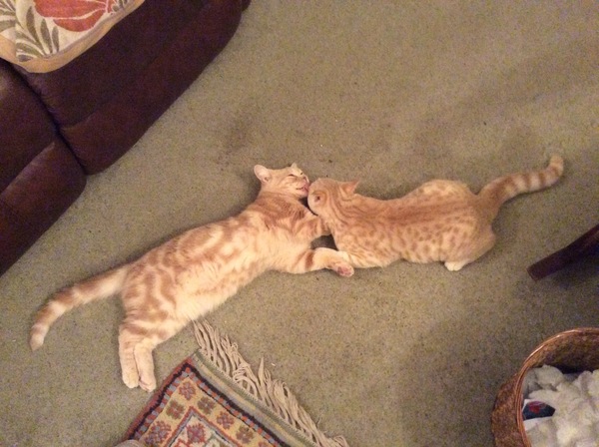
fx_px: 553
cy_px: 224
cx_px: 300
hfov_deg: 56.9
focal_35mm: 32
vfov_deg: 44.0
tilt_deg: -64.4
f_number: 2.4
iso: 640
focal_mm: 3.3
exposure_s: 1/17
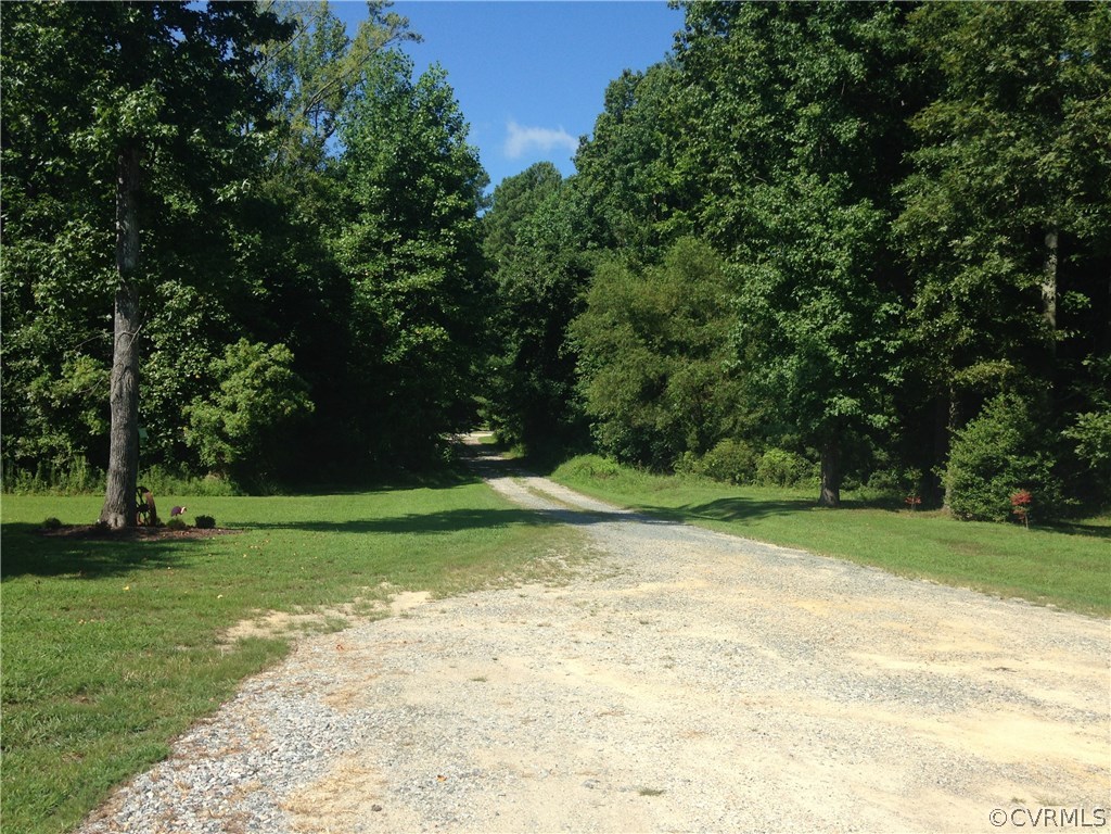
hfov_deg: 55.4
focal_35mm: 33
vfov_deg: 42.9
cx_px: 556
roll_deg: +0.2
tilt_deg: -0.5
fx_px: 1059
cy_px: 417
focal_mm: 4.12
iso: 50
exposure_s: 1/1261
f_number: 2.4
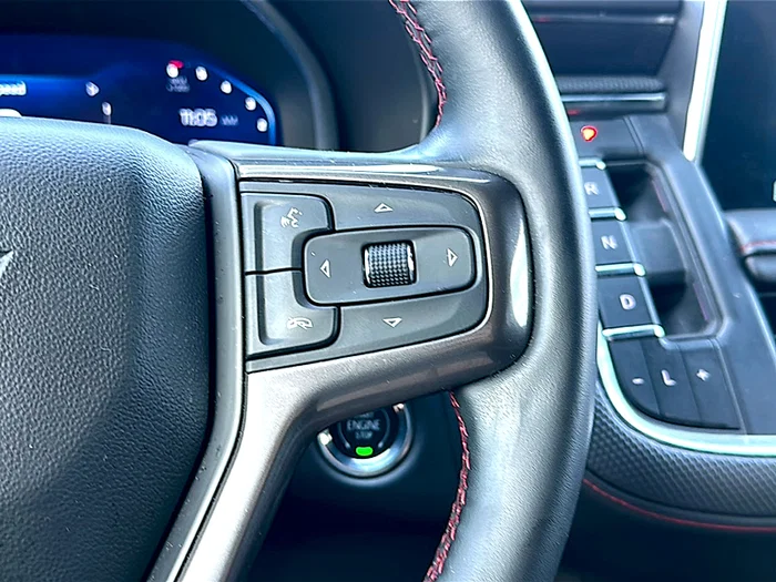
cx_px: 388
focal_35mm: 35
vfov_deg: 40.7
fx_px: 785
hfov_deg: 52.6
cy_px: 291
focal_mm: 6.86
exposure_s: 1/40
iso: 64
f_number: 1.78
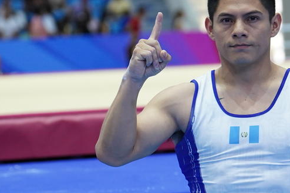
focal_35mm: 217
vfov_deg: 6.3
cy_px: 119
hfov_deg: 9.5
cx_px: 225
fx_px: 1747
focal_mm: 76
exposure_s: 1/1250
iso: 2500
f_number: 2.8
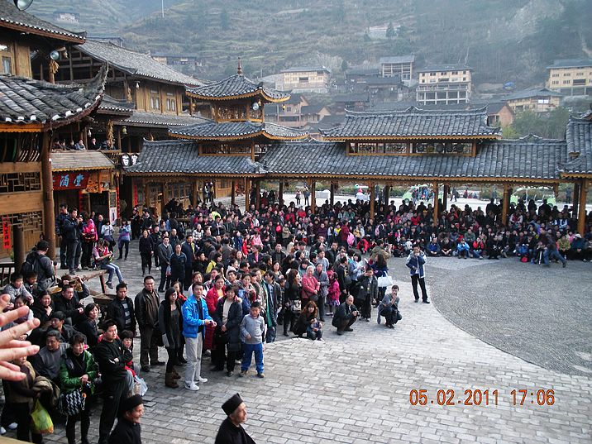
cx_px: 296
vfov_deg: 39.7
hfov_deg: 51.4
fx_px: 616
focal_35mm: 36
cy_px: 222
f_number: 3.5
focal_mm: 6.3
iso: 83
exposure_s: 1/60
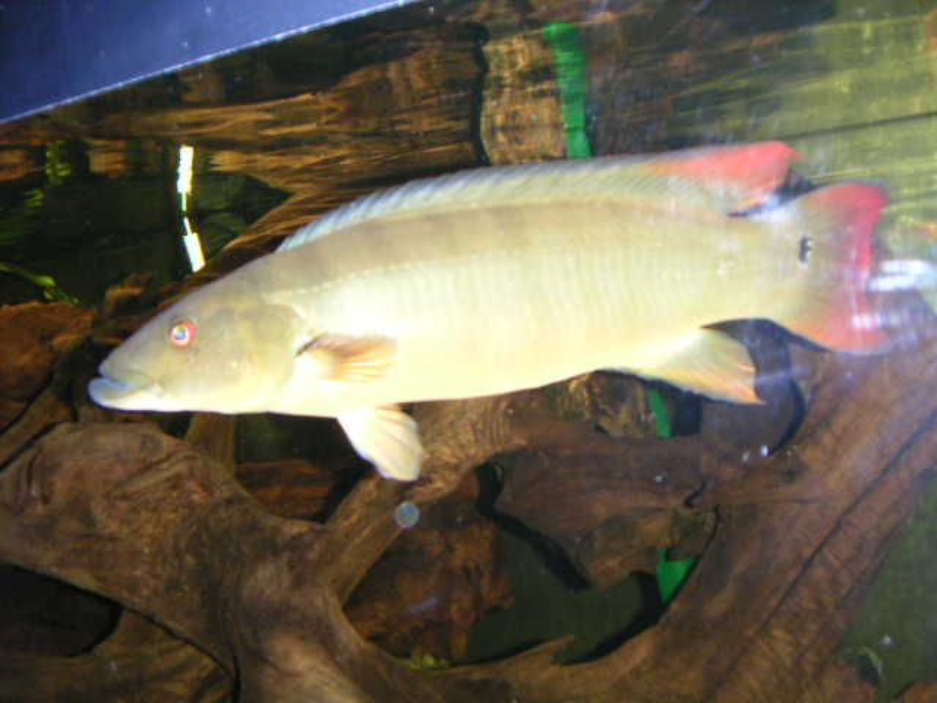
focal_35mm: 39
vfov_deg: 36.8
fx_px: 1056
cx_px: 468
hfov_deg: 47.9
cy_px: 352
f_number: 2.8
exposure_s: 1/45
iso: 200
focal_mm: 5.1
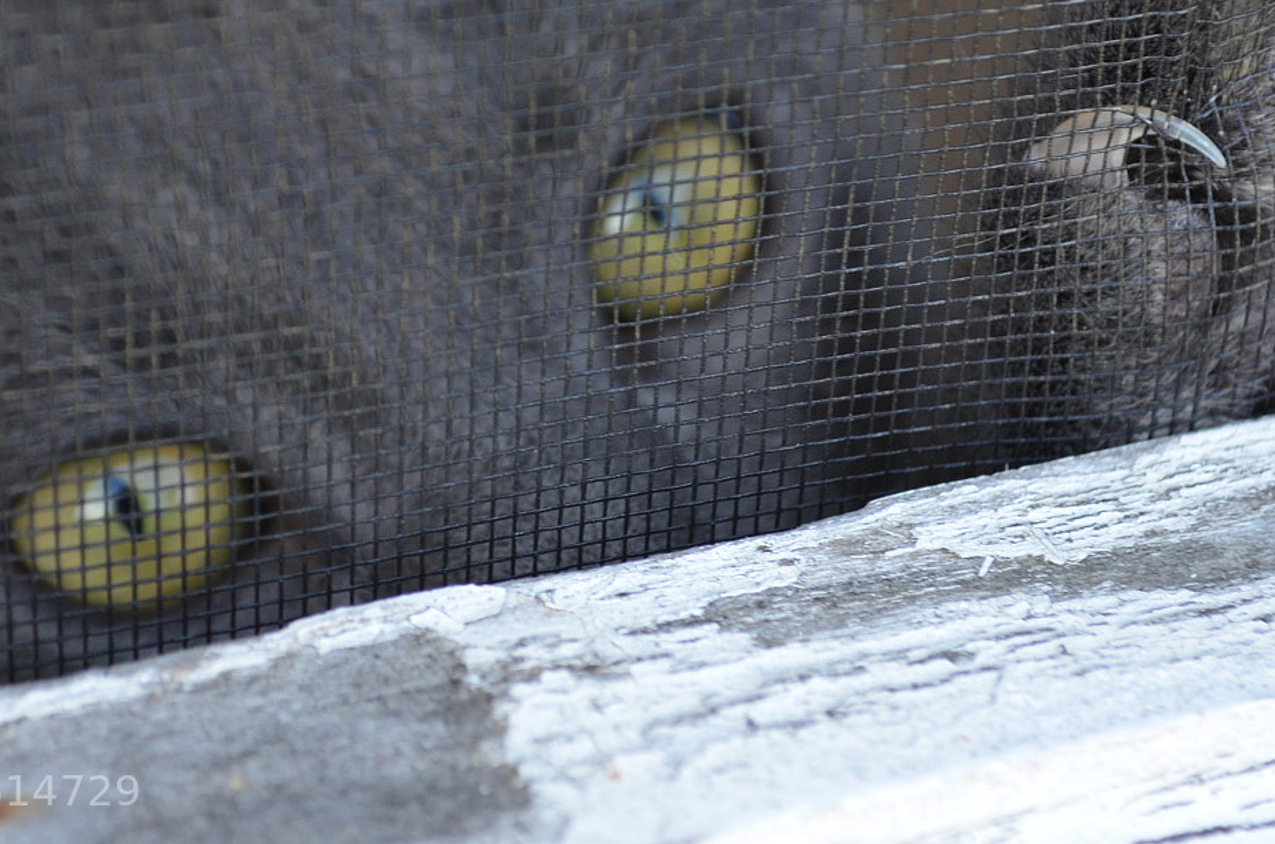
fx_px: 4028
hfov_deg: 18.0
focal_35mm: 114
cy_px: 170
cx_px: 520
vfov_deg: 11.9
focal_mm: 44
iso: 400
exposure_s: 1/125
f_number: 5.3
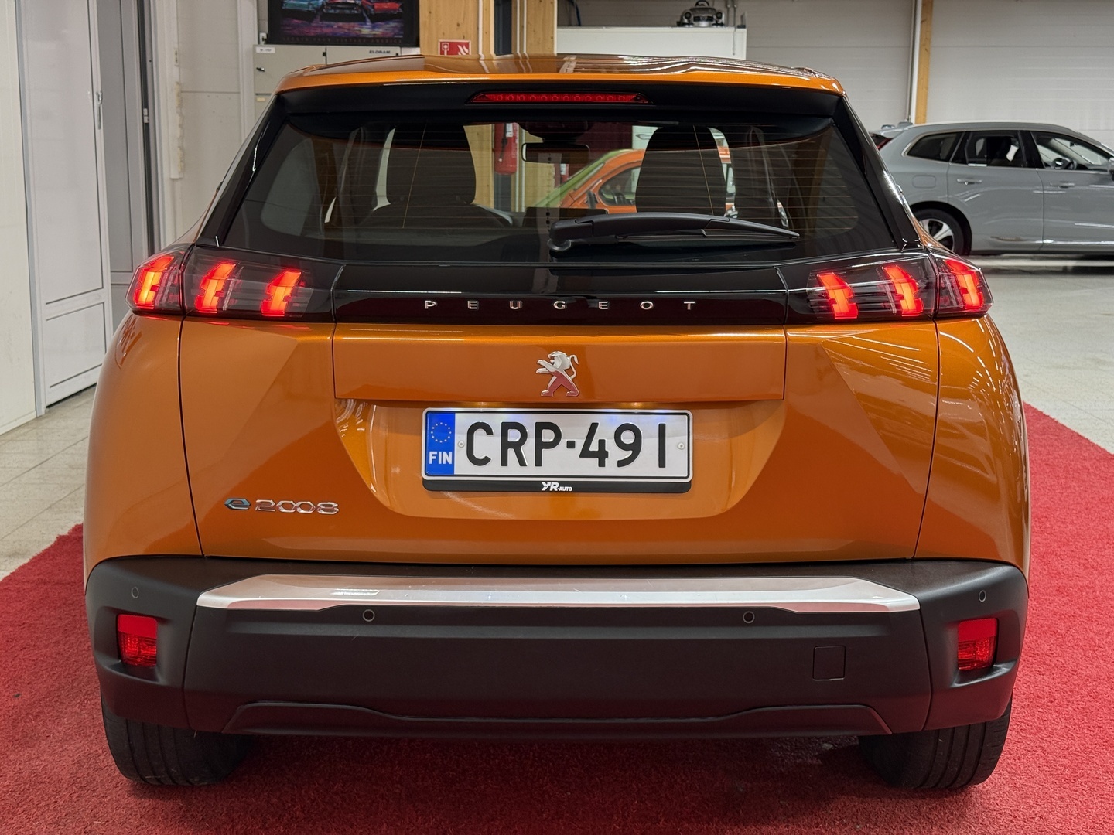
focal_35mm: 48
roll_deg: +0.0
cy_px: 418
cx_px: 557
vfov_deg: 30.3
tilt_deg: -9.1
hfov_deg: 39.7
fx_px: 1545
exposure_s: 1/60
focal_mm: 6.76
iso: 125
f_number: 1.78
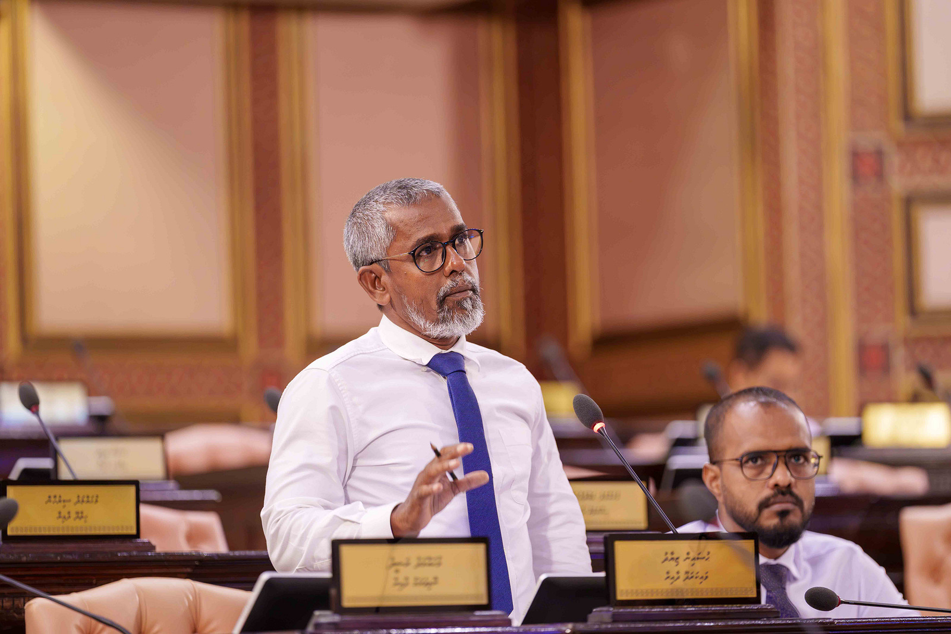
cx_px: 476
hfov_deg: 10.3
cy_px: 317
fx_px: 5283
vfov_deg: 6.9
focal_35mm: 200
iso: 1250
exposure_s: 1/100
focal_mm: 200
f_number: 2.8
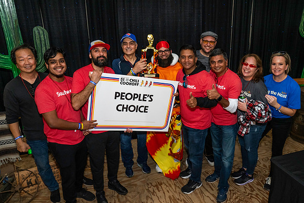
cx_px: 164
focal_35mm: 26
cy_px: 98
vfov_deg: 49.2
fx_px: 222
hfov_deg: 68.8
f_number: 4.5
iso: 4000
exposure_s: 1/200
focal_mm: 24
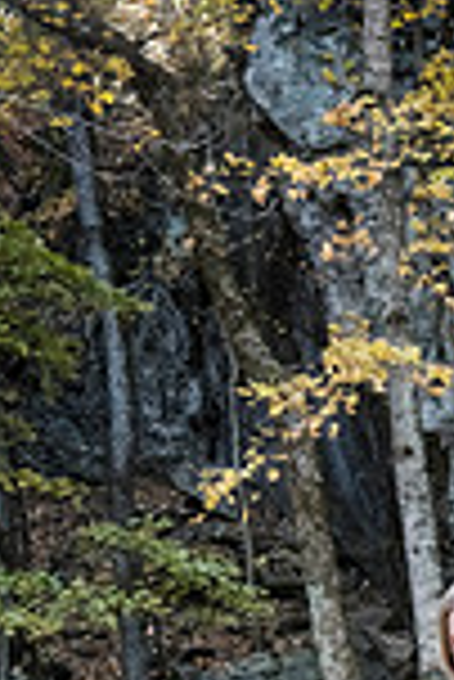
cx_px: 503
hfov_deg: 7.4
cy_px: 820
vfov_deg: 10.9
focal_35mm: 185
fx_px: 3491
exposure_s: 1/60
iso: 800
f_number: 11
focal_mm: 62
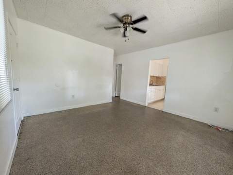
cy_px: 88
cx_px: 116
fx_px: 81
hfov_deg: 110.5
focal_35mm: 12
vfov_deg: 94.5
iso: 159
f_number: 1.7
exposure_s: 1/82
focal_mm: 2.02
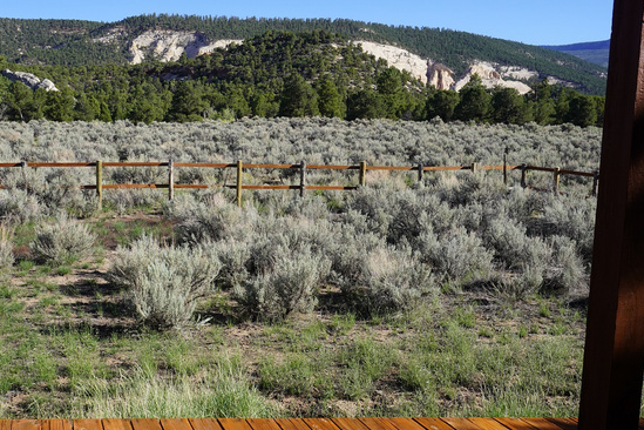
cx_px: 299
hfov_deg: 46.4
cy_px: 250
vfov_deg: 31.8
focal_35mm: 42
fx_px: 751
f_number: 9
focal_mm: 24
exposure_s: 1/125
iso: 100
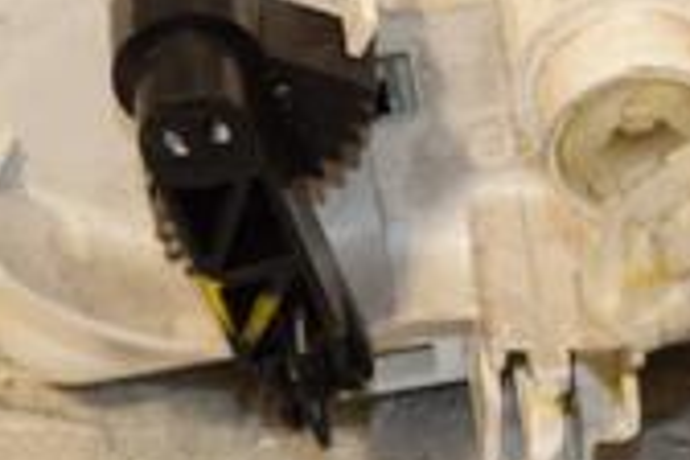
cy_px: -8
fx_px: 6382
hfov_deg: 6.2
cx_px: 834
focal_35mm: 333
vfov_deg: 4.1
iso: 800
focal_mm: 62
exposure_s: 1/200
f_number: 9
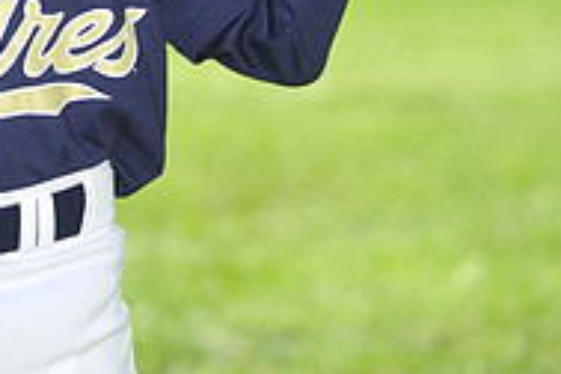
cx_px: -36
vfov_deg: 4.2
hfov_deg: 6.4
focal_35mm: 322
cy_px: -178
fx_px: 5017
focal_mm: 105
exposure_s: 1/640
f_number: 4
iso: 200
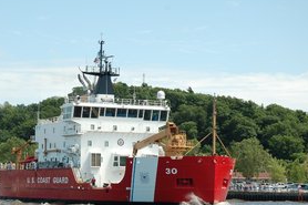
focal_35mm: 108
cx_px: 109
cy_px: 140
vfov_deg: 12.6
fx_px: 923
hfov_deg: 18.9
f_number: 8
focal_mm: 50
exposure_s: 1/250
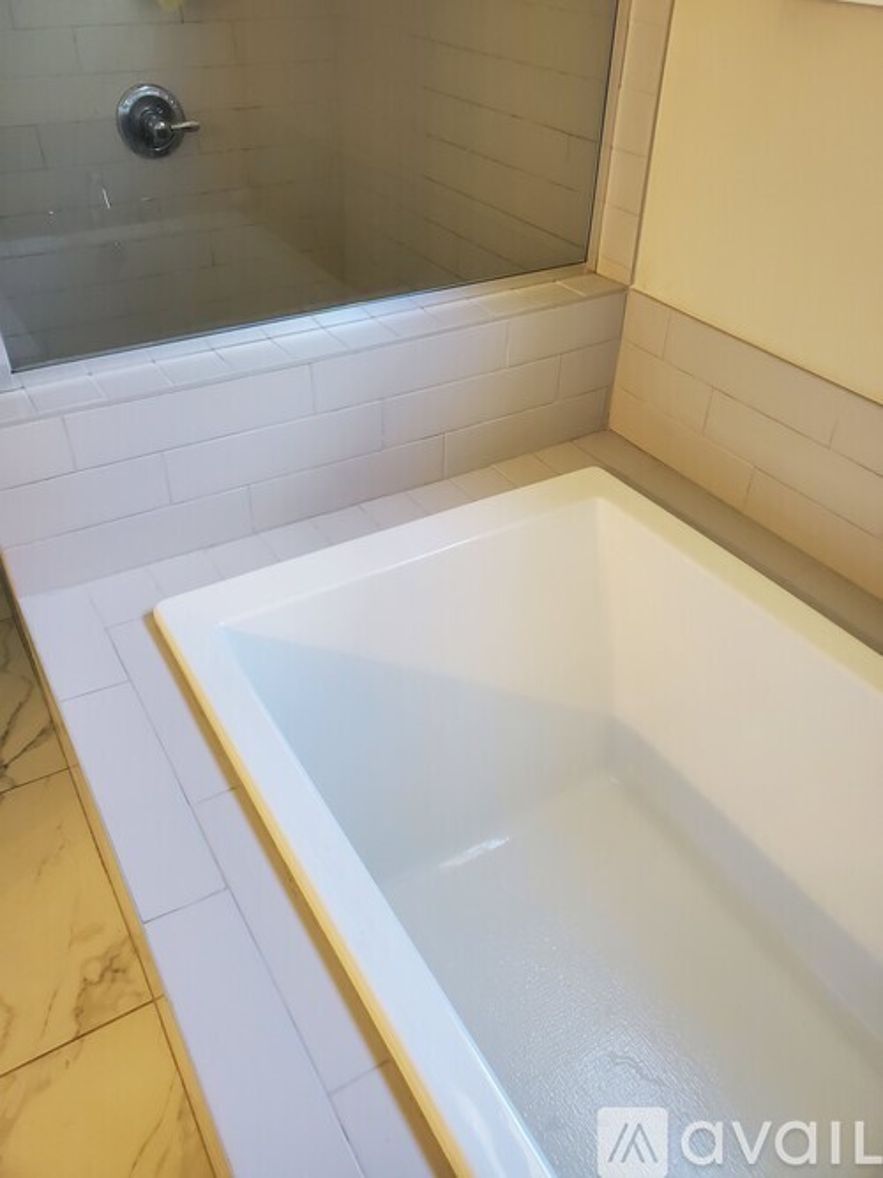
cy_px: 589
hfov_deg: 53.0
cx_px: 442
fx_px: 885
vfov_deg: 67.3
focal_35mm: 26
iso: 200
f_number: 2.4
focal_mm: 4.3
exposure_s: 1/40
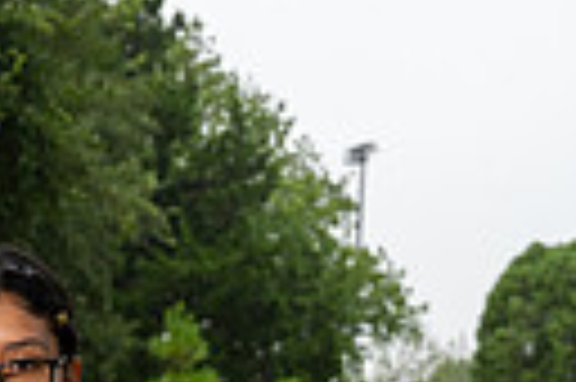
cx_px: 36
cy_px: 953
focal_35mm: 158
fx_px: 2525
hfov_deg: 12.9
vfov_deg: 7.9
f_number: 6.3
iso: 500
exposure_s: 1/250
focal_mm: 45
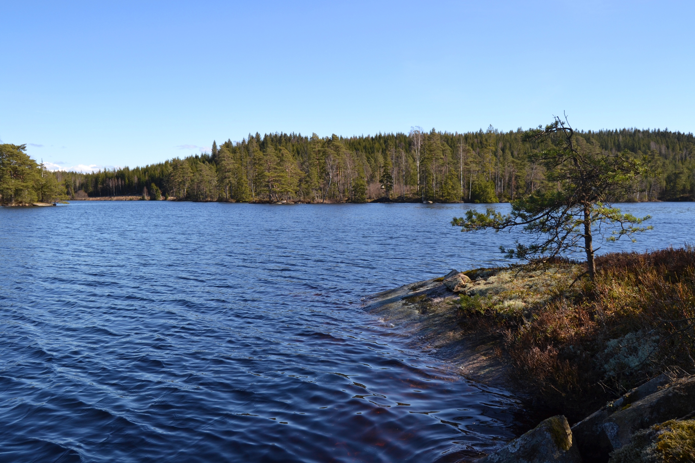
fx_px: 579
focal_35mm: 30
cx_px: 348
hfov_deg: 61.9
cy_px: 232
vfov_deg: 43.6
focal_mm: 20
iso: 100
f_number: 7.1
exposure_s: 1/200
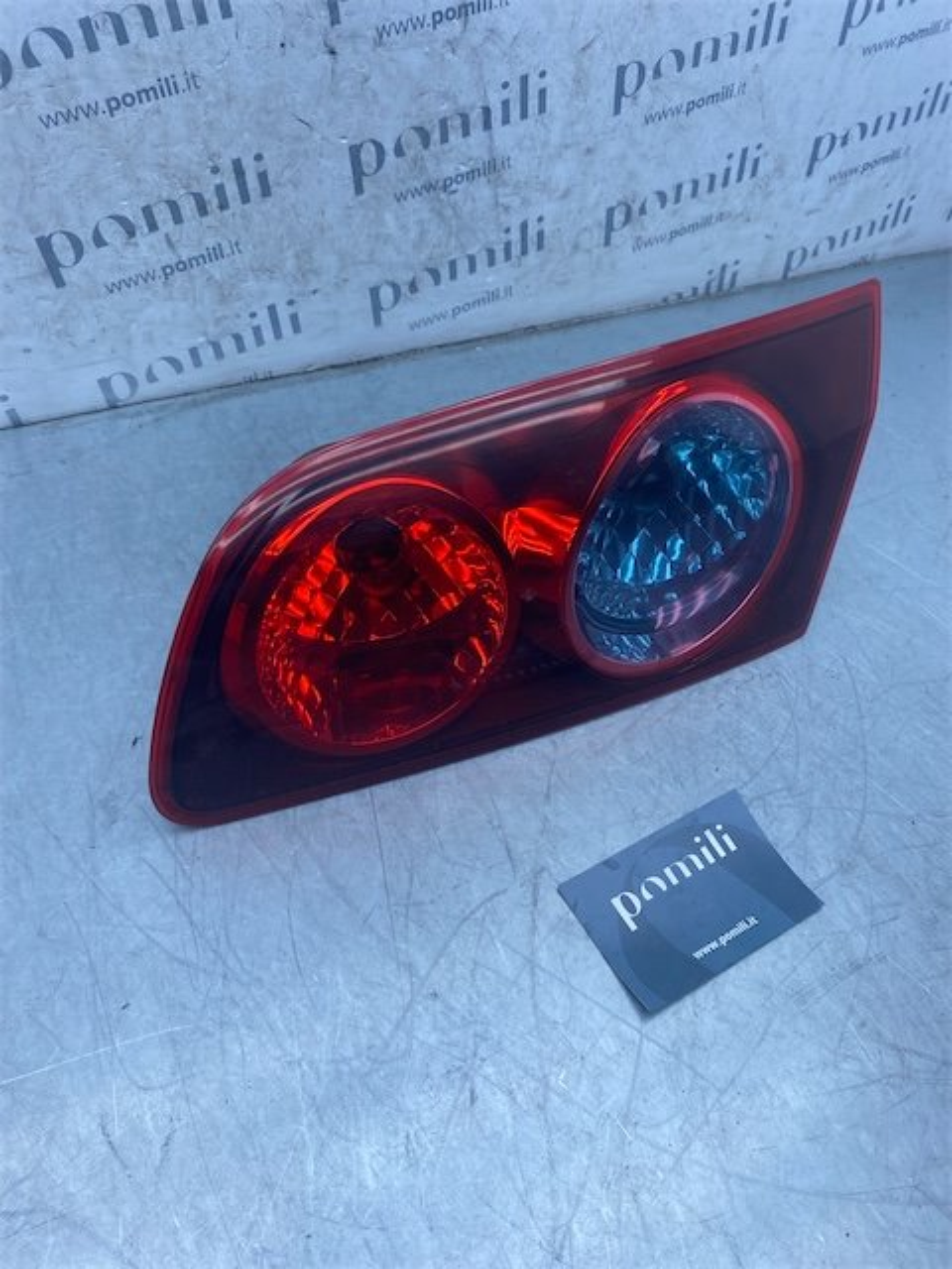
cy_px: 634
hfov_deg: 53.1
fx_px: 953
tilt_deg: -50.1
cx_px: 476
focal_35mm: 26
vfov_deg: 67.3
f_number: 1.8
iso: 32
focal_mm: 4.25
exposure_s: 1/852
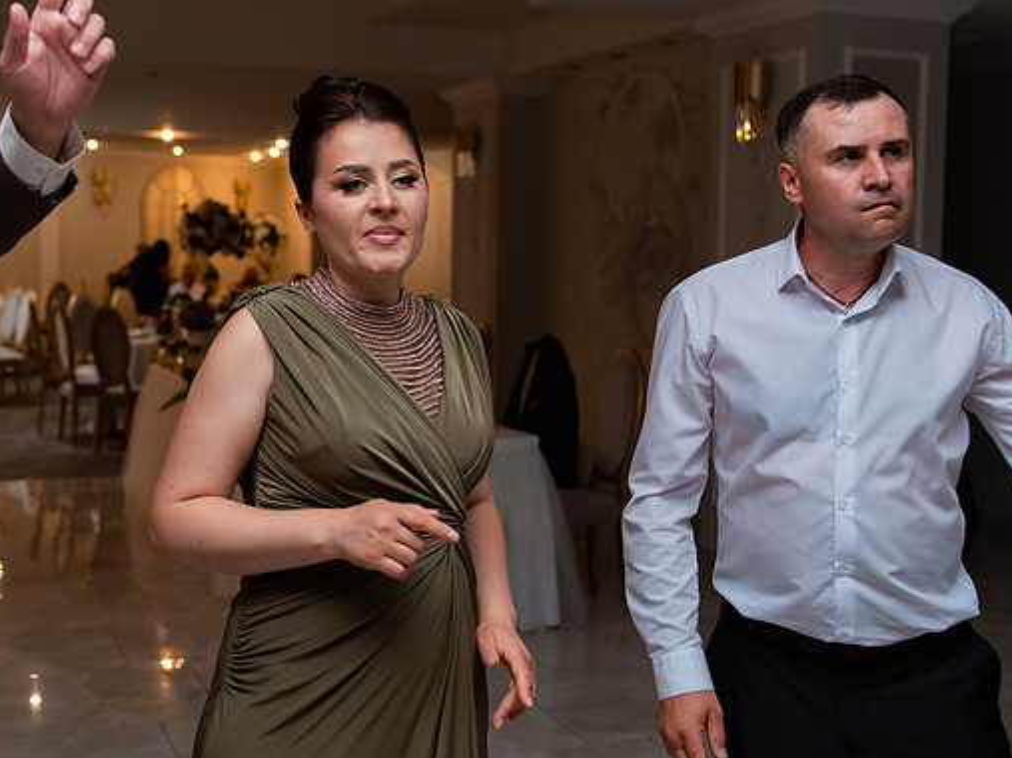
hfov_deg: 40.3
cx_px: 402
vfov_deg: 30.8
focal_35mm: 47
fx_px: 1374
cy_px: 335
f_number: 3.2
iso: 1250
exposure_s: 1/200
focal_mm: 35
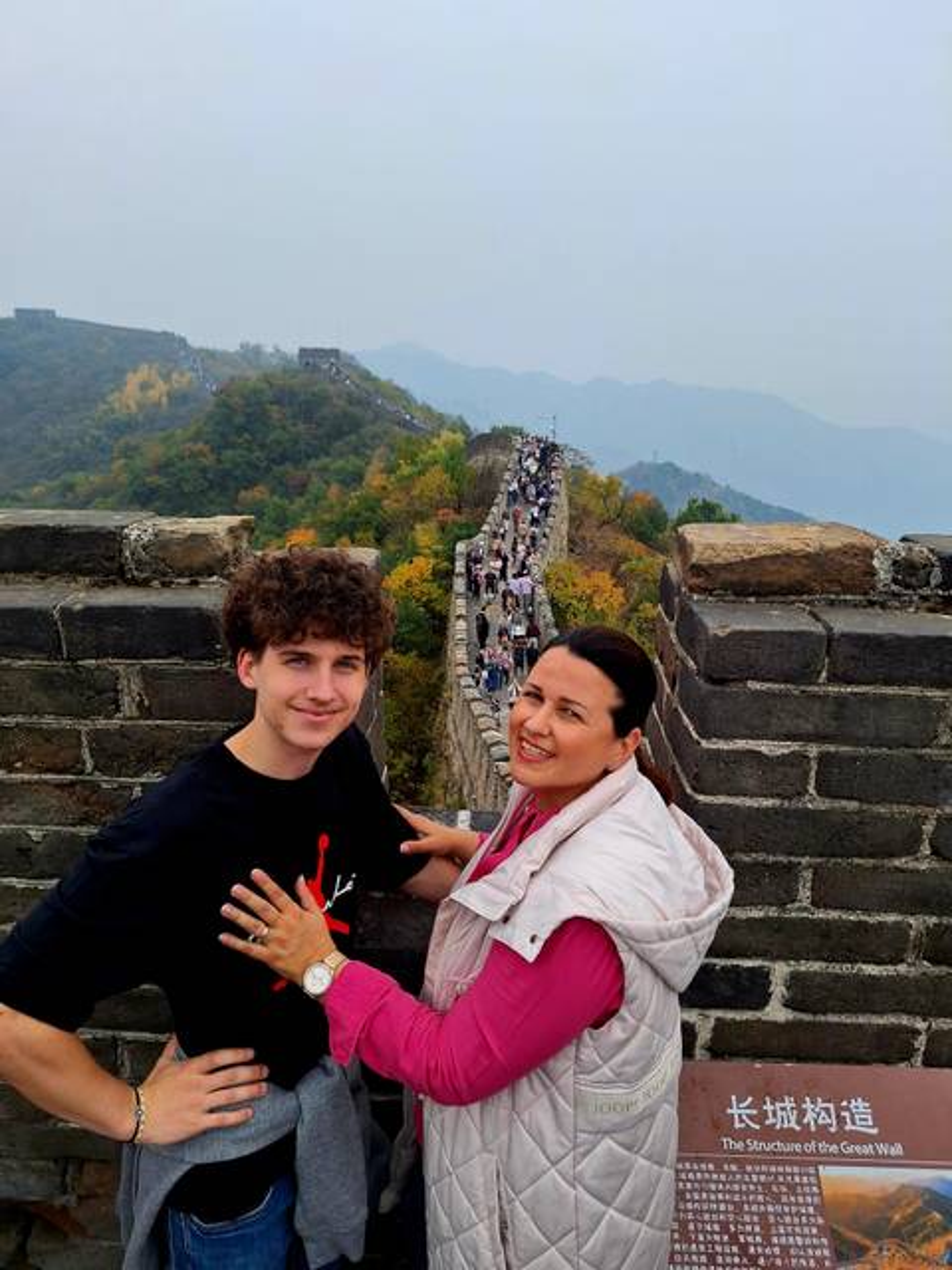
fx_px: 843
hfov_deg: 58.9
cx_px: 476
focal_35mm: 23
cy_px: 635
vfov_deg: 73.9
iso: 40
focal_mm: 5.54
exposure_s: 1/1000
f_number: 1.8
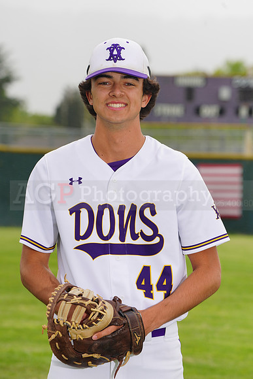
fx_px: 2265
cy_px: 190
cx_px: 126
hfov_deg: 6.4
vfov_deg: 9.6
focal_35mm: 215
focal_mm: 215
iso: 160
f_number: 9
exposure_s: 1/250
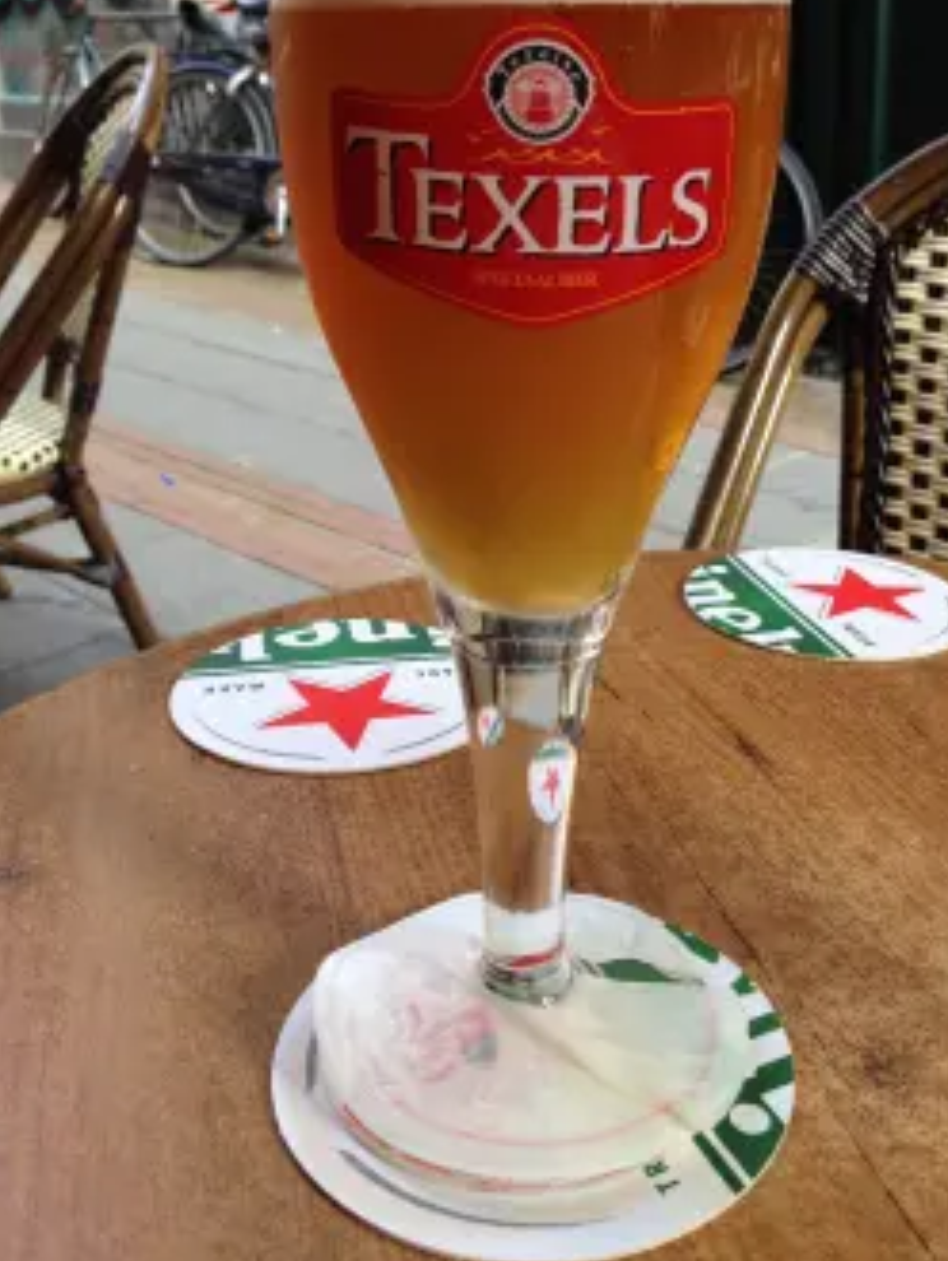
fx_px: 1459
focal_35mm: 40
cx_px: 566
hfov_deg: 35.9
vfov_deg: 46.5
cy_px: 504
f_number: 2.4
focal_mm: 4.12
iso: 50
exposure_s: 1/60
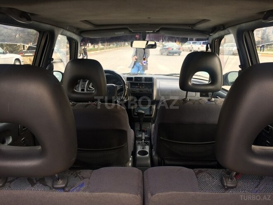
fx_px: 229
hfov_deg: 61.7
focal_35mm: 29
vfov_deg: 48.2
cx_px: 136
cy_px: 102
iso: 40
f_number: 2.2
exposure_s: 1/50
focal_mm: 4.15
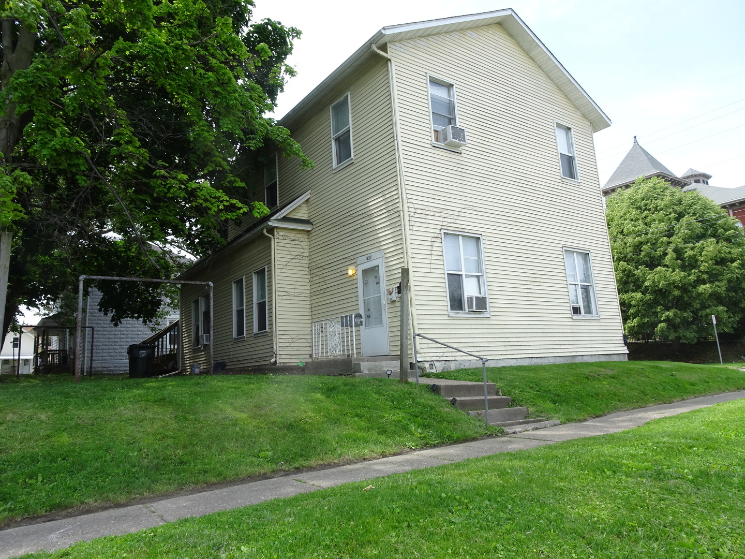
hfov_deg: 71.6
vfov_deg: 56.8
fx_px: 517
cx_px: 372
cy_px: 280
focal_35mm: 24
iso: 80
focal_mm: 4.1
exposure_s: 1/320
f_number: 3.5
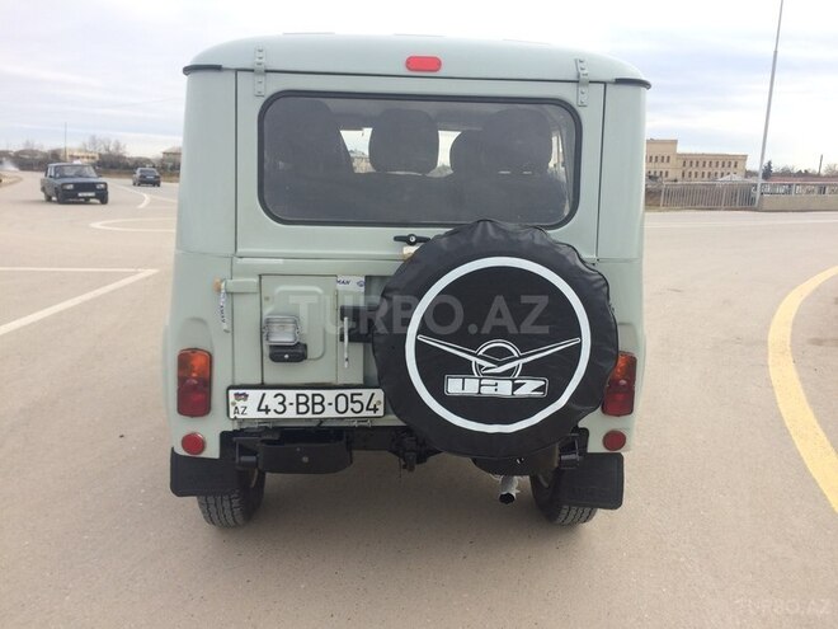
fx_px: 702
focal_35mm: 29
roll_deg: -0.9
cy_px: 314
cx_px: 419
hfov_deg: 61.7
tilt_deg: -10.2
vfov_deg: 48.2
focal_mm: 4.15
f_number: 2.2
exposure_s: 1/662
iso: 32
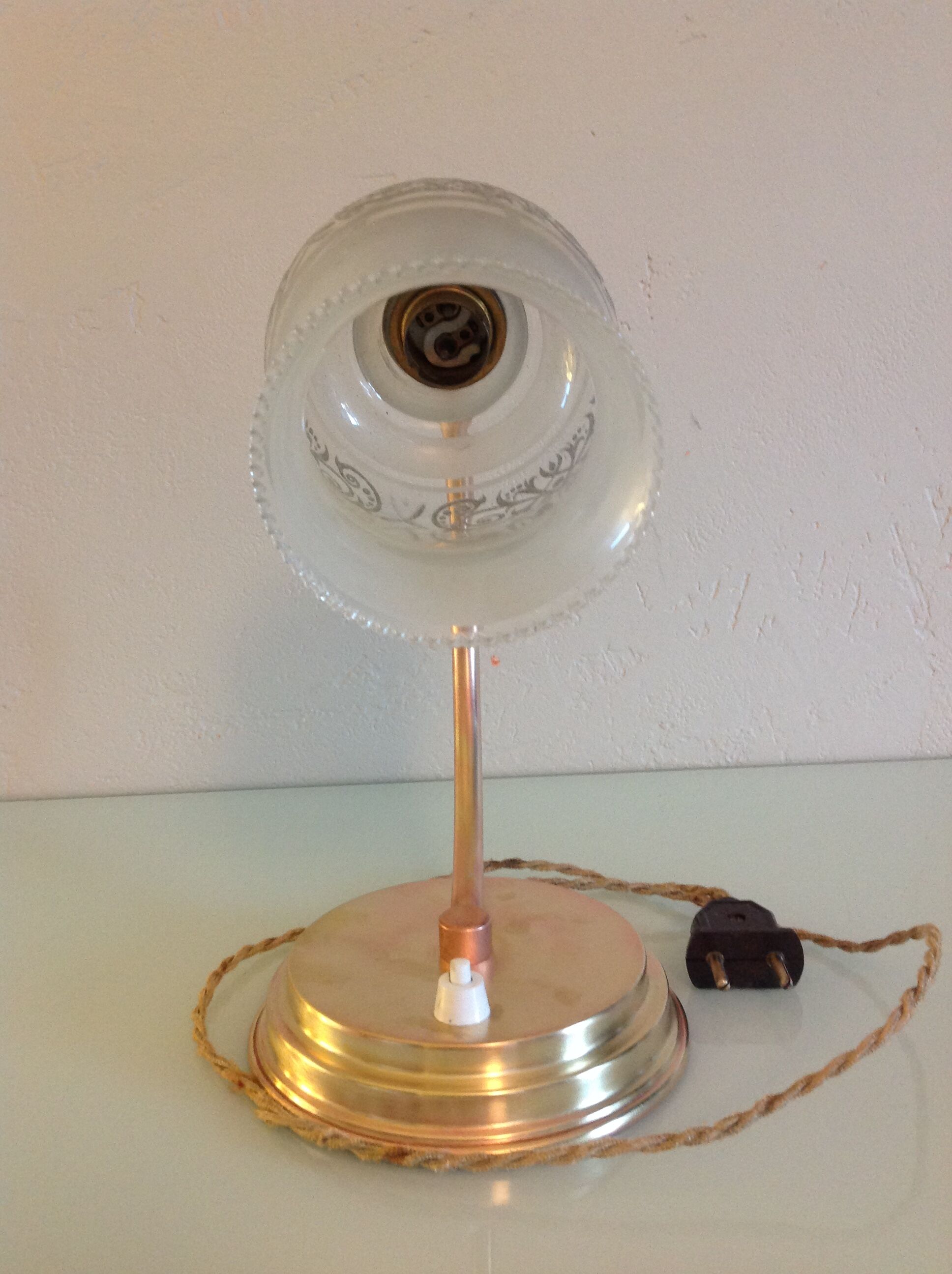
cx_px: 476
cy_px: 637
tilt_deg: -11.8
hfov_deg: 40.6
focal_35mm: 35
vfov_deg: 52.7
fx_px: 1287
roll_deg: +3.3
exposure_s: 1/17
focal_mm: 4.28
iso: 160
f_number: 2.4
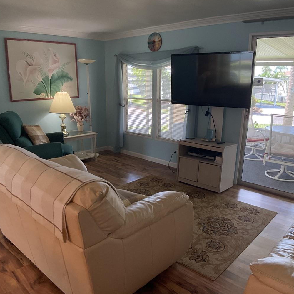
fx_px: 394
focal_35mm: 41
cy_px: 168
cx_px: 147
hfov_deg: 40.9
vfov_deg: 40.8
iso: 32
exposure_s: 1/120
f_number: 1.8
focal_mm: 3
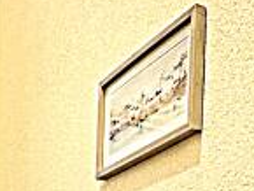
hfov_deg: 19.7
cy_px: 368
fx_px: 727
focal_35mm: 99
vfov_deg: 13.2
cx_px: 81
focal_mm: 2.22
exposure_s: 1/50
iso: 200
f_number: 2.2
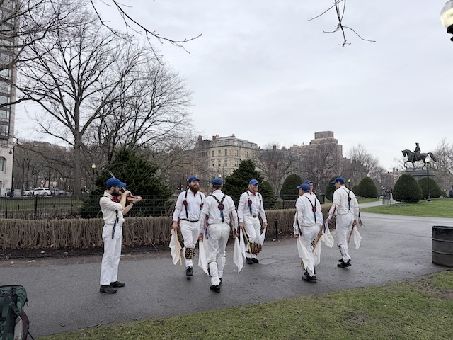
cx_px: 226
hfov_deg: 67.3
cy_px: 170
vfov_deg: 53.1
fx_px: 340
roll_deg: -1.1
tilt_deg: +5.8
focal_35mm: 26
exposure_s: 1/576
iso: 50
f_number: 1.6
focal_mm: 5.96
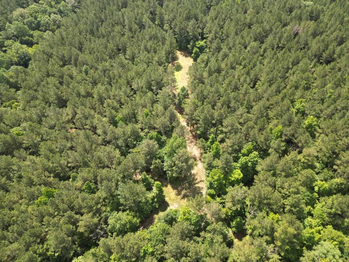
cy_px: 131
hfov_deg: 71.6
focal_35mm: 24
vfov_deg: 56.8
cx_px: 174
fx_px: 242
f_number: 1.7
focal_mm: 6.7
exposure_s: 1/725
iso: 100
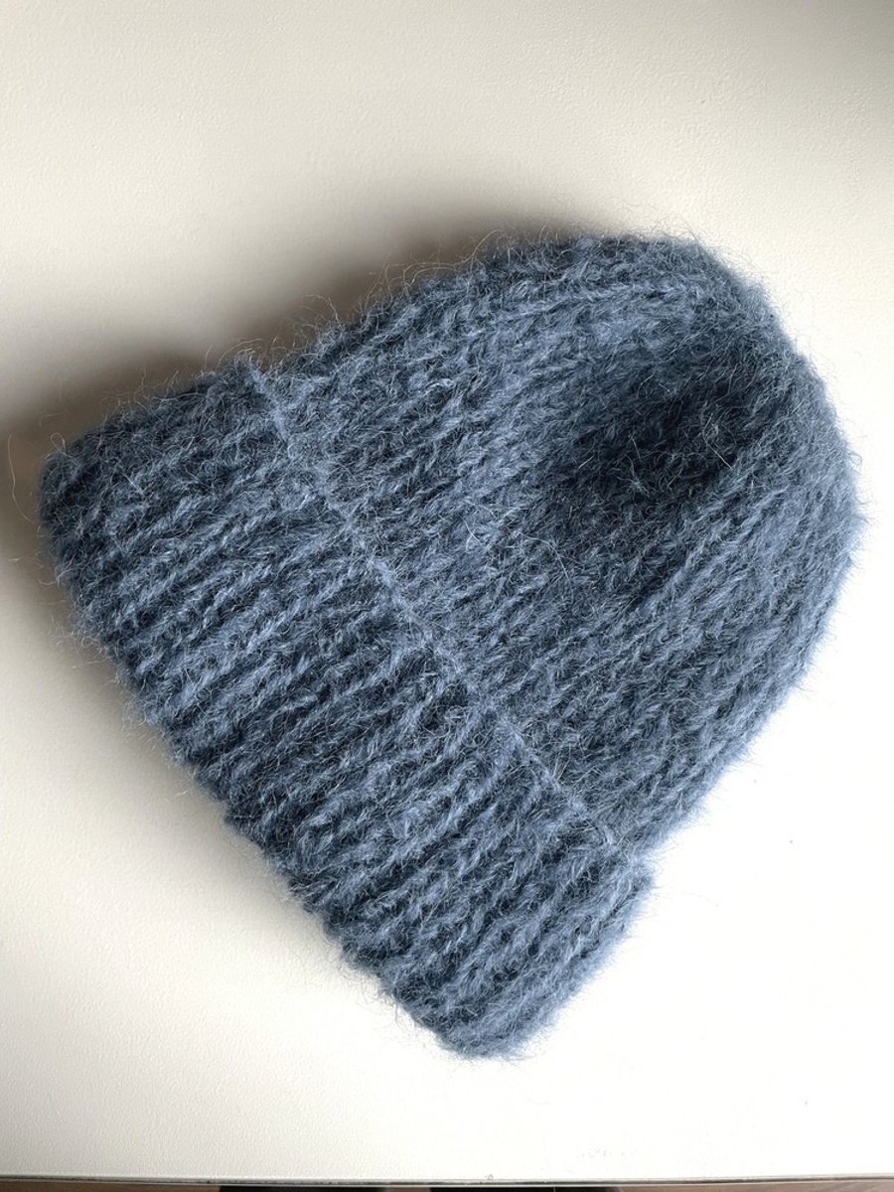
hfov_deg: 53.1
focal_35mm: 26
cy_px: 596
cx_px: 447
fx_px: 895
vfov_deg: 67.3
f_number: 1.6
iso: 250
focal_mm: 4.2
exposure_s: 1/60
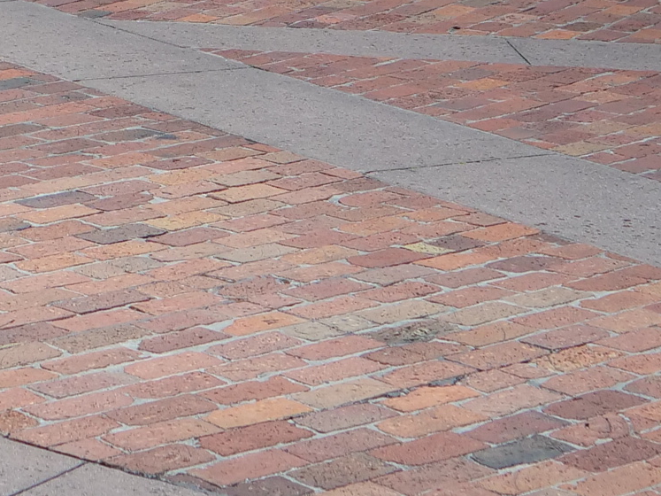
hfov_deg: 11.9
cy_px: -664
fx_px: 3036
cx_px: -294
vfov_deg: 8.6
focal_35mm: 159
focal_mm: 16
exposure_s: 1/800
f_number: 3.1
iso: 200
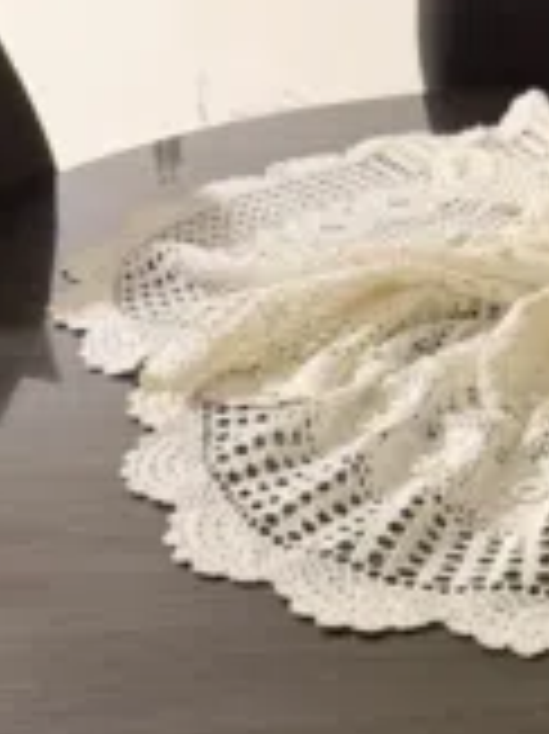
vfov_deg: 31.8
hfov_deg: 23.2
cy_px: 590
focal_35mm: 59
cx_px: 616
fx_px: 1249
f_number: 1.78
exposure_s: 1/50
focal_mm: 6.76
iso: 400
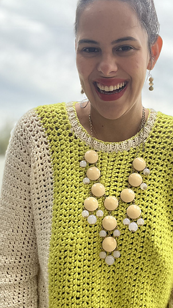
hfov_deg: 30.3
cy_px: 172
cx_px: 115
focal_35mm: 39
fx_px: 318
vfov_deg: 51.5
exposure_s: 1/158
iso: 40
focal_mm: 2.71
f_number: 2.2
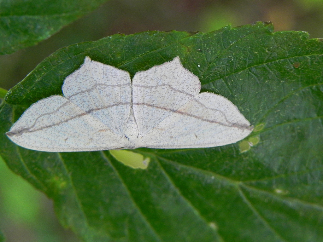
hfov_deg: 20.7
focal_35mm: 95
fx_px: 886
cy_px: 121
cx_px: 162
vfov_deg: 15.6
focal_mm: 16.9
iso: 343
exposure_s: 1/30
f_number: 4
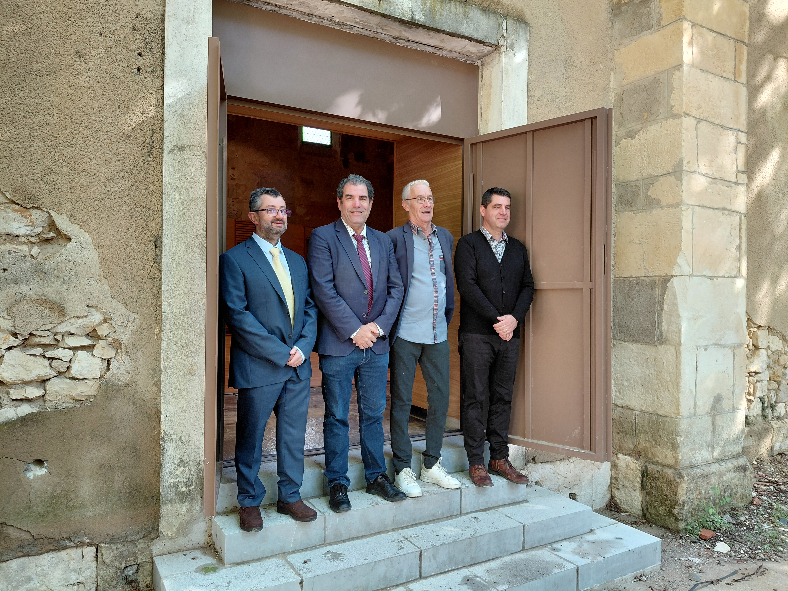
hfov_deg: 69.4
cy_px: 296
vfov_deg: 54.9
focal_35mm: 25
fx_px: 569
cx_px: 394
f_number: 1.8
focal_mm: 4.69
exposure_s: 1/100
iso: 64
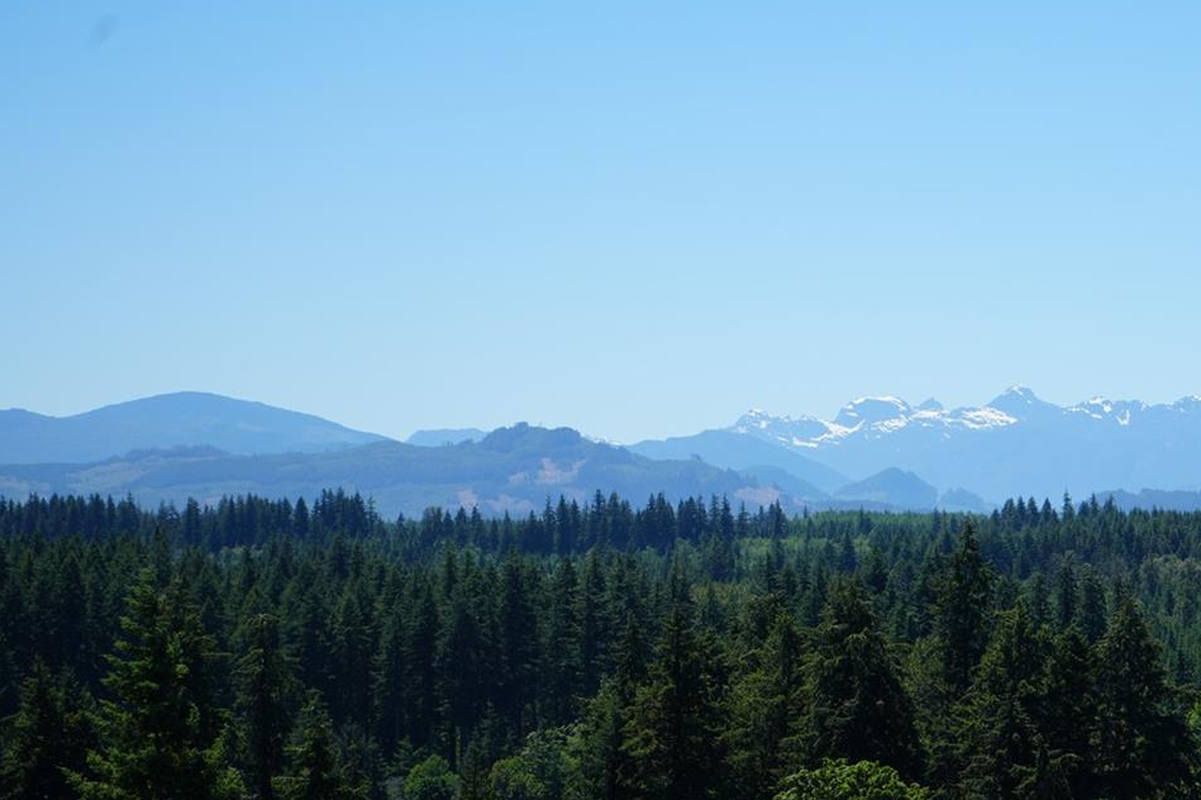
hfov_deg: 17.2
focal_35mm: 118
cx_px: 991
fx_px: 3935
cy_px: 539
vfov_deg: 11.6
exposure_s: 1/640
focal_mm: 70
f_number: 5.6
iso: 100
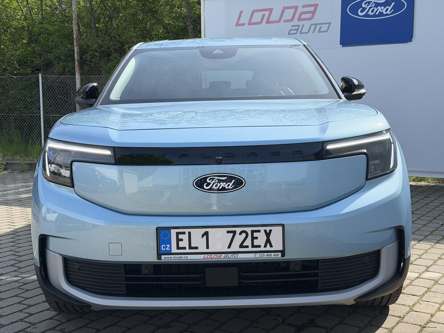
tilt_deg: -7.0
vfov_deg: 30.3
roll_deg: +1.2
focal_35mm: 48
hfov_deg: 39.7
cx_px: 222
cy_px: 166
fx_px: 616
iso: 80
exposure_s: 1/3891
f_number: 1.78
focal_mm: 6.76
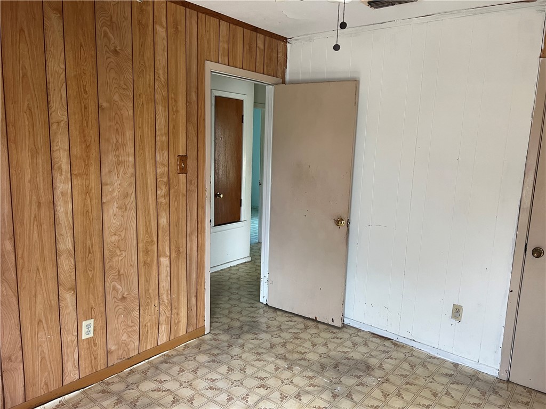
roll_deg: -1.7
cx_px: 273
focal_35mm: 26
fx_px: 410
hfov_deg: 67.3
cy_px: 204
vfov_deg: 53.1
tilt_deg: -7.2
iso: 125
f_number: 1.5
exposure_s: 1/85
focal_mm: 5.7
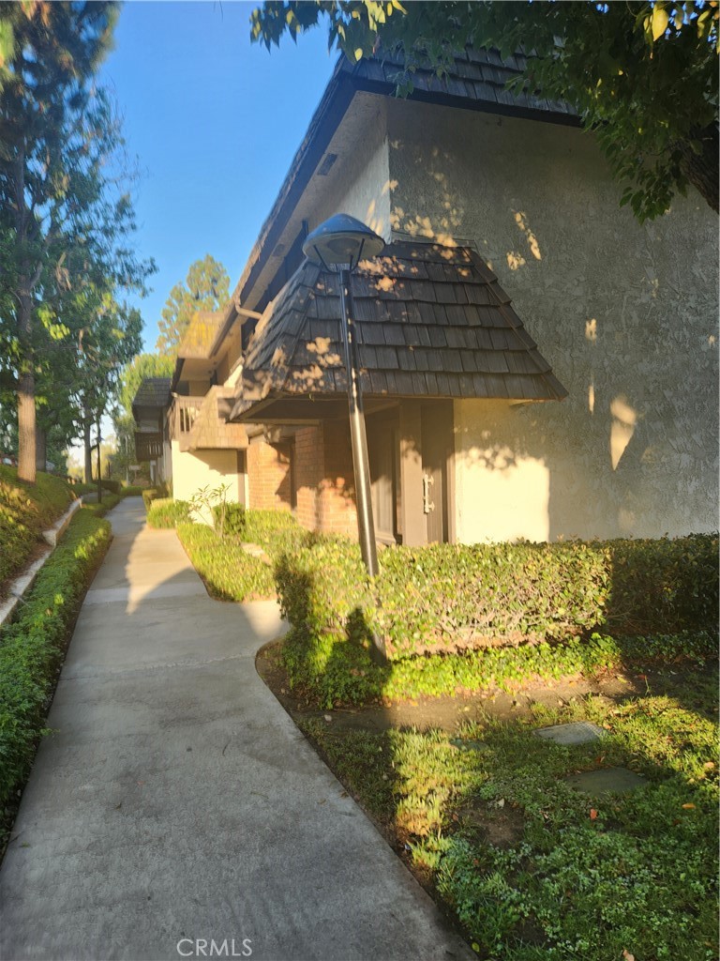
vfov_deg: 73.9
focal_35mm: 23
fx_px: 638
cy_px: 480
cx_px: 360
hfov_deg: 58.9
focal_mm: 5.4
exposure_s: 1/216
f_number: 1.8
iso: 20
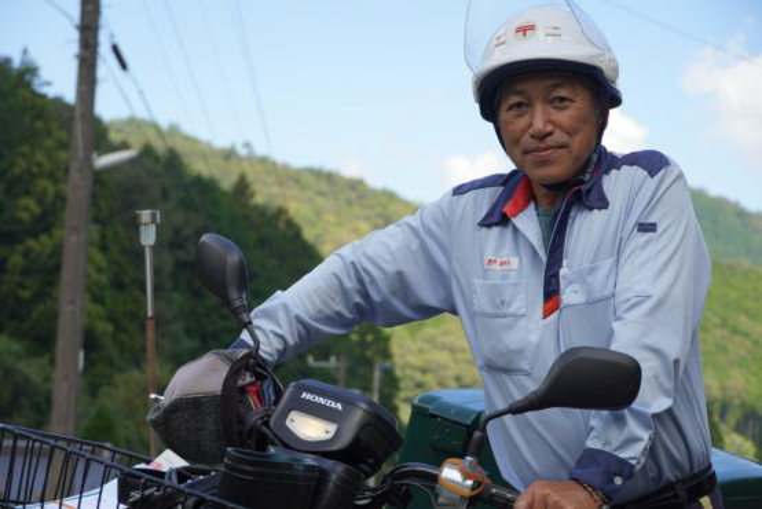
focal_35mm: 92
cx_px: 381
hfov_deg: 22.2
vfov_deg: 15.0
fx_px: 1938
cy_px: 254
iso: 100
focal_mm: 61
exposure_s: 1/200
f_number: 5.6
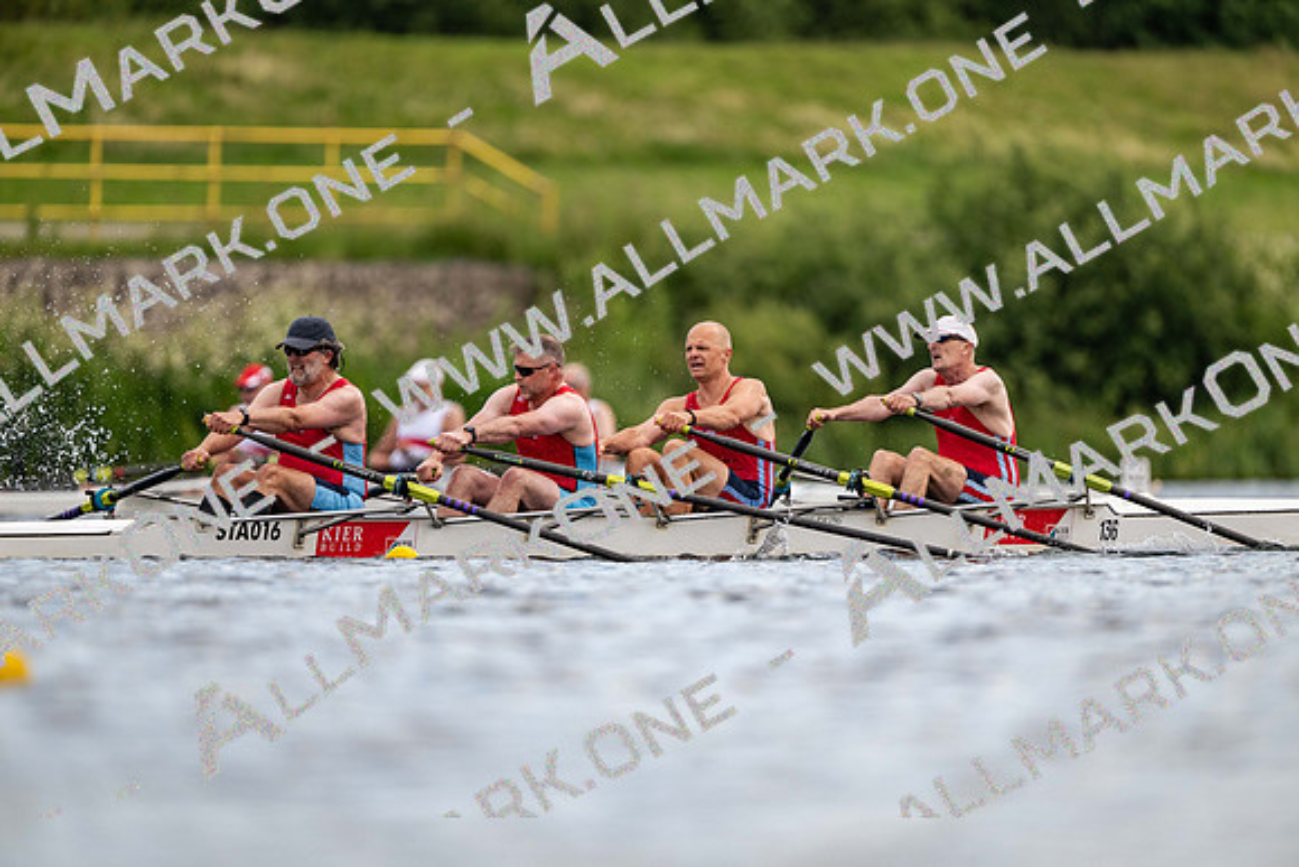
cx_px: 650
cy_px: 434
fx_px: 21654
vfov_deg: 2.3
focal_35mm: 600
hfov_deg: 3.4
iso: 500
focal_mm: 600
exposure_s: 1/3200
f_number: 4
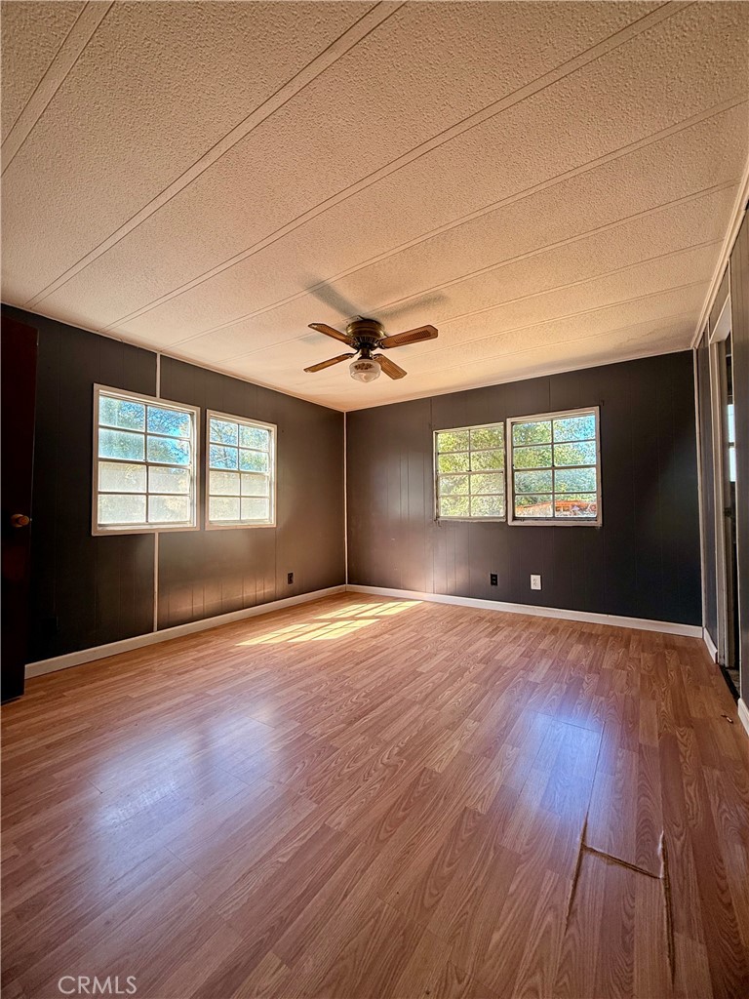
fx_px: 404
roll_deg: -0.3
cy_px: 500
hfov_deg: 85.7
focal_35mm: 14
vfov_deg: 102.1
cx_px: 374
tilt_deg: +2.4
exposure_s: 1/99
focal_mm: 2.22
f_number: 2.2
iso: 80
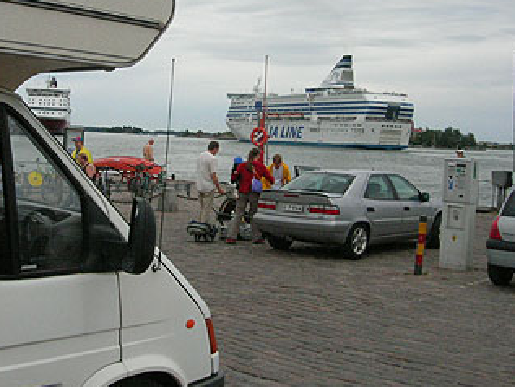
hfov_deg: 35.4
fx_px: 804
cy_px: 159
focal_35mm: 54
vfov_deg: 27.0
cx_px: 201
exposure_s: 1/1724
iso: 400
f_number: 4.8
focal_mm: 7.8
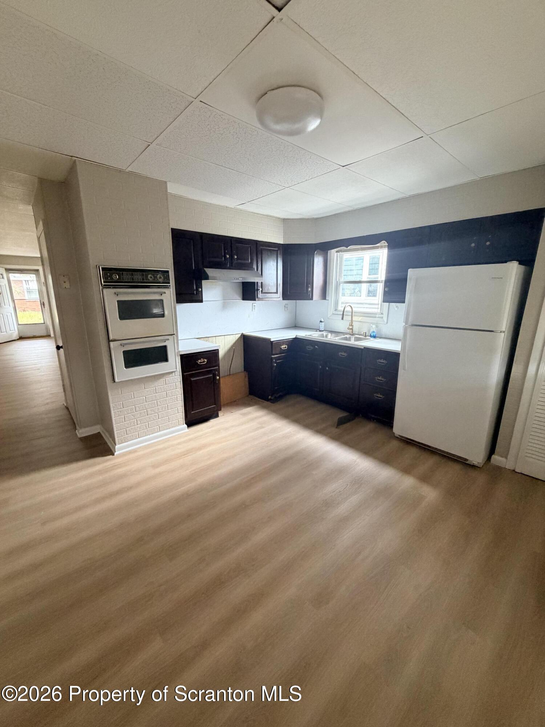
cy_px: 364
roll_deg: -0.3
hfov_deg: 85.7
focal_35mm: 14
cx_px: 272
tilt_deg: -12.6
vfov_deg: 102.1
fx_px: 294
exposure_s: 1/60
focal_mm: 2.22
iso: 400
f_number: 2.2
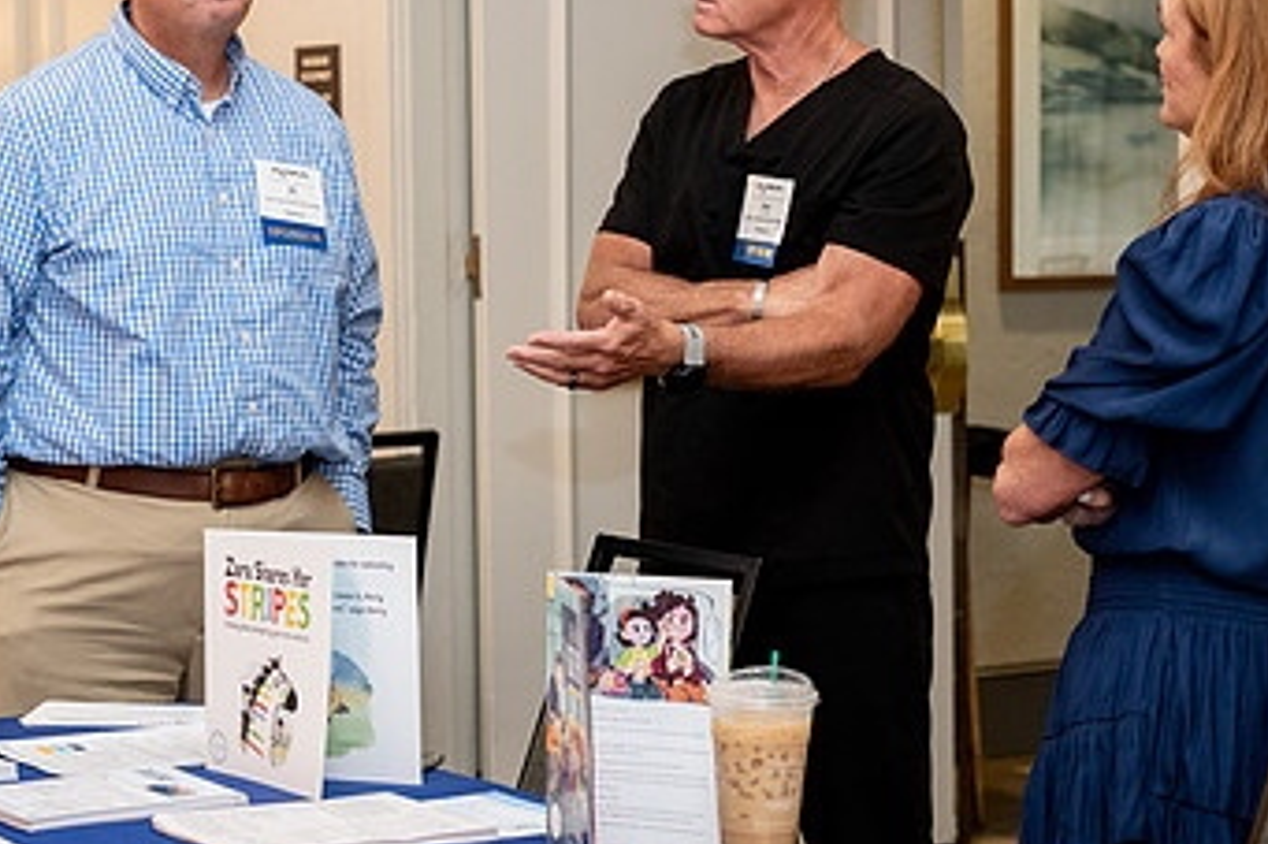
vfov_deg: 14.1
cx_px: 472
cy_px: 344
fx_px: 3415
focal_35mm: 97
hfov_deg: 21.0
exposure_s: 1/320
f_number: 4
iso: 2000
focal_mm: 57
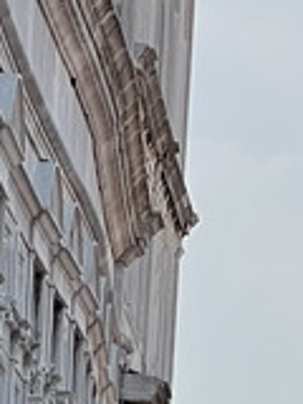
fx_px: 6734
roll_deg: -3.6
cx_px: 419
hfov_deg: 2.6
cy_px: 1462
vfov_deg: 3.3
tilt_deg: -4.0
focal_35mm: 577
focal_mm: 9
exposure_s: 1/518
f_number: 2.8
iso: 32
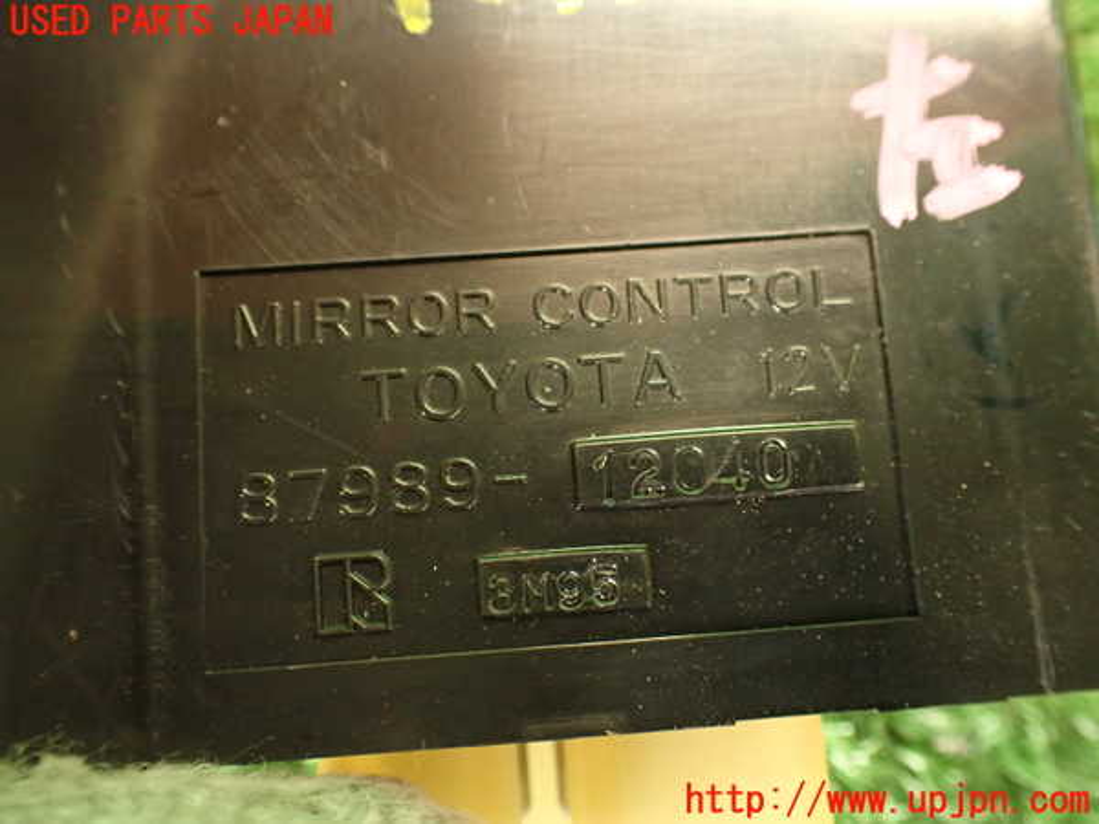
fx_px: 1016
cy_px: 412
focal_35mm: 32
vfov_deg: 44.2
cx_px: 550
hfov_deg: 56.8
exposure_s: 1/30
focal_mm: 5.79
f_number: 2.4
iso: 640
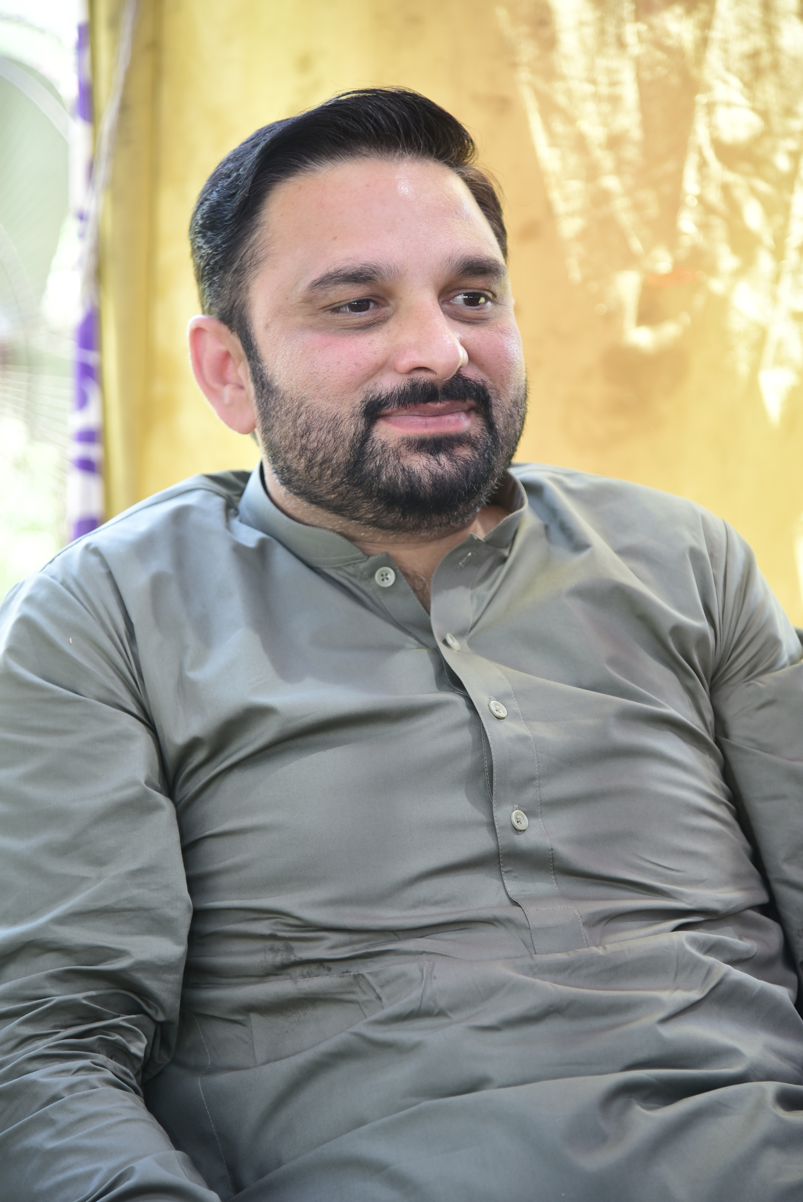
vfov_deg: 17.1
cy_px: 601
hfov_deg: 11.4
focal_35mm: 120
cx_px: 402
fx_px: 4010
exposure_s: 1/125
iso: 400
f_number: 4
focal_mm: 120
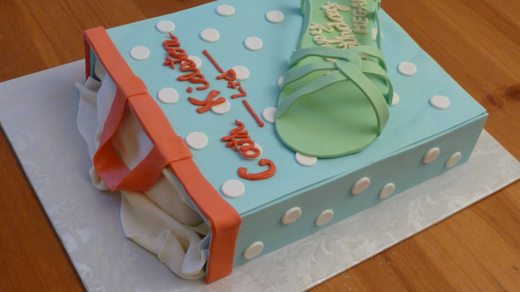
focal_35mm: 53
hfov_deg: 39.2
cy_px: 112
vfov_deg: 22.6
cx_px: 261
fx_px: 731
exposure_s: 1/30
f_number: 3.8
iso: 400
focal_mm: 7.9
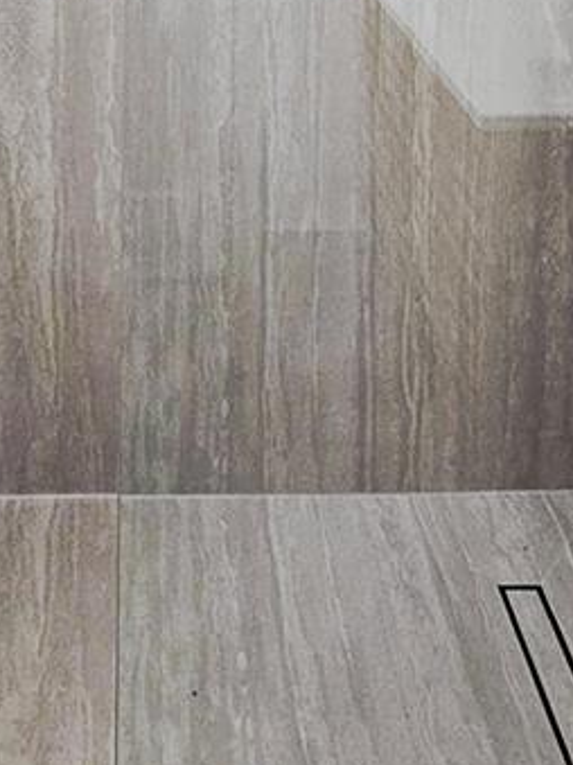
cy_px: -269
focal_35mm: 46
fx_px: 1016
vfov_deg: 30.7
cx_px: 185
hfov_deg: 31.2
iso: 250
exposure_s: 1/60.2
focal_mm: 2.2
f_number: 2.2
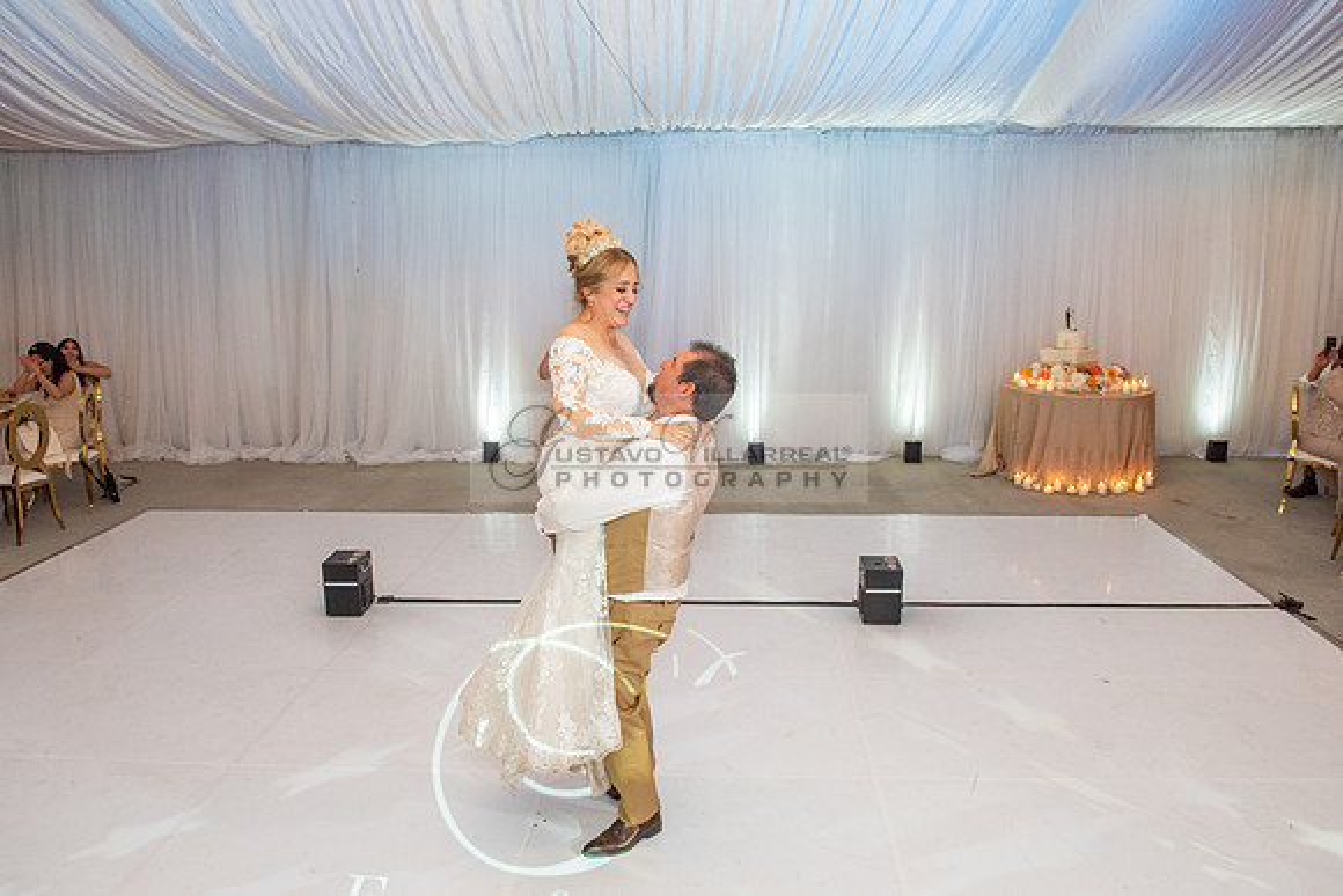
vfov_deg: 48.0
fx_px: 1006
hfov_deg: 67.5
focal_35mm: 27
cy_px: 448
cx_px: 672
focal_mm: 24
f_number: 4.5
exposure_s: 1/160
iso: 1000
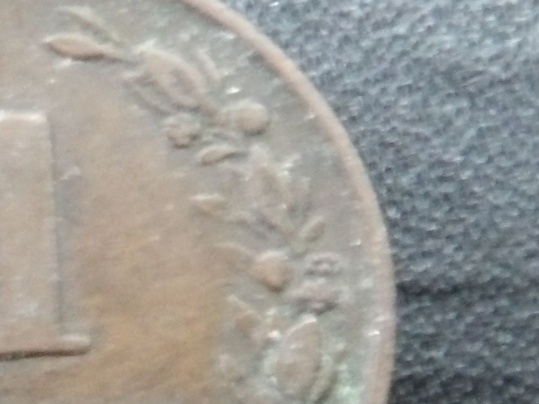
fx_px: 2414
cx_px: -395
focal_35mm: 155
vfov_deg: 9.2
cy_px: 676
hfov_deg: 11.9
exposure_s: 1/11
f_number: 4.5
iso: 800
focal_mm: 6.2
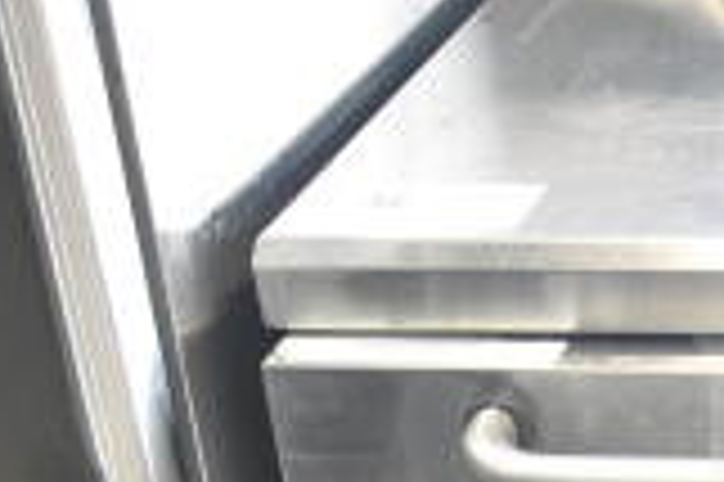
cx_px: 1093
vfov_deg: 9.0
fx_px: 2973
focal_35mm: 148
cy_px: 691
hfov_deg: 13.1
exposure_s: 1/100
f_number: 5
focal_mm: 26
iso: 1600
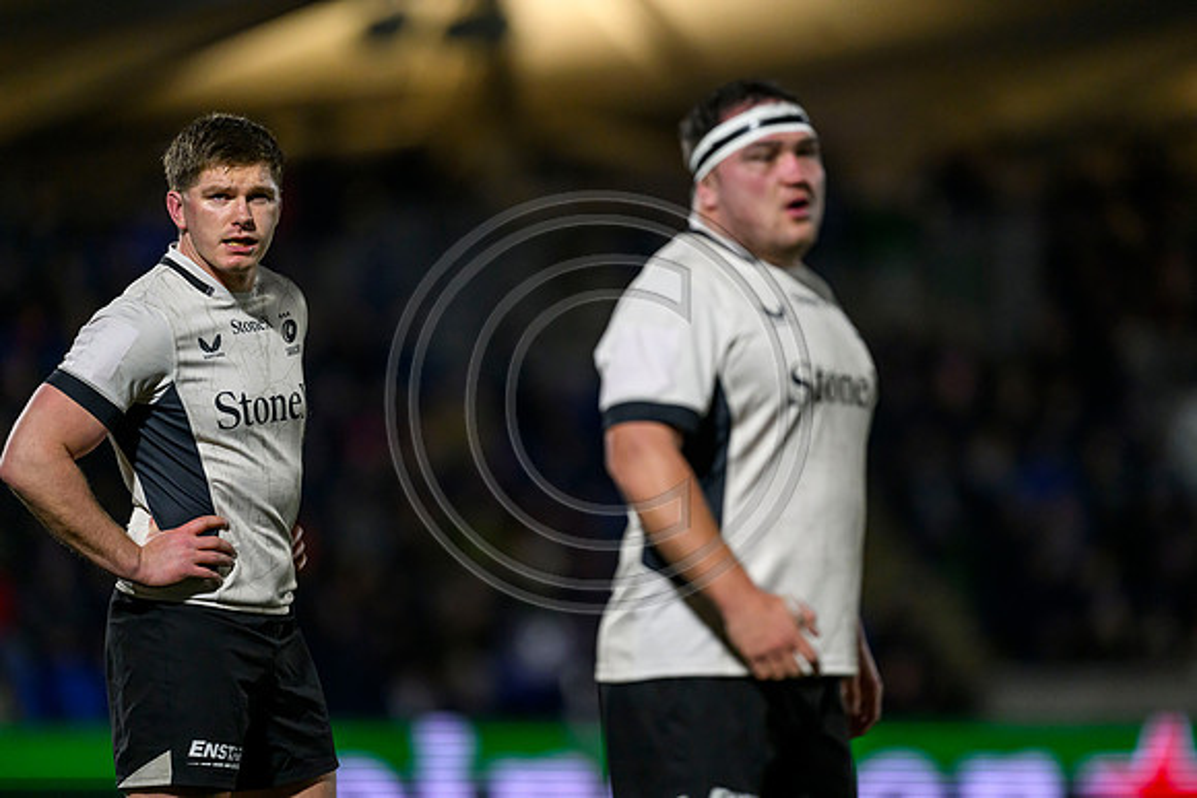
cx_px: 598
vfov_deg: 3.4
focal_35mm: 400
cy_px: 399
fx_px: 13302
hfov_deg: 5.2
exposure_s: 1/2500
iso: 5000
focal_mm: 400
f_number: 3.2
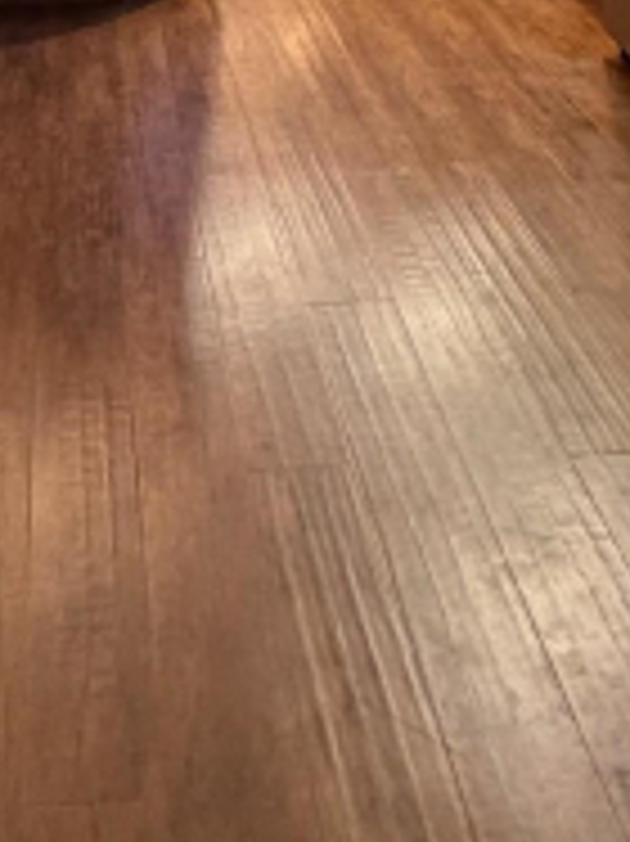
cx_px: 126
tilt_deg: -8.1
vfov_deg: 29.6
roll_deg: +0.8
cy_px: -286
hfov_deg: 28.5
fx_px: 1215
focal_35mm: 50
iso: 400
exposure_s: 1/60
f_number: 2.2
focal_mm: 2.22
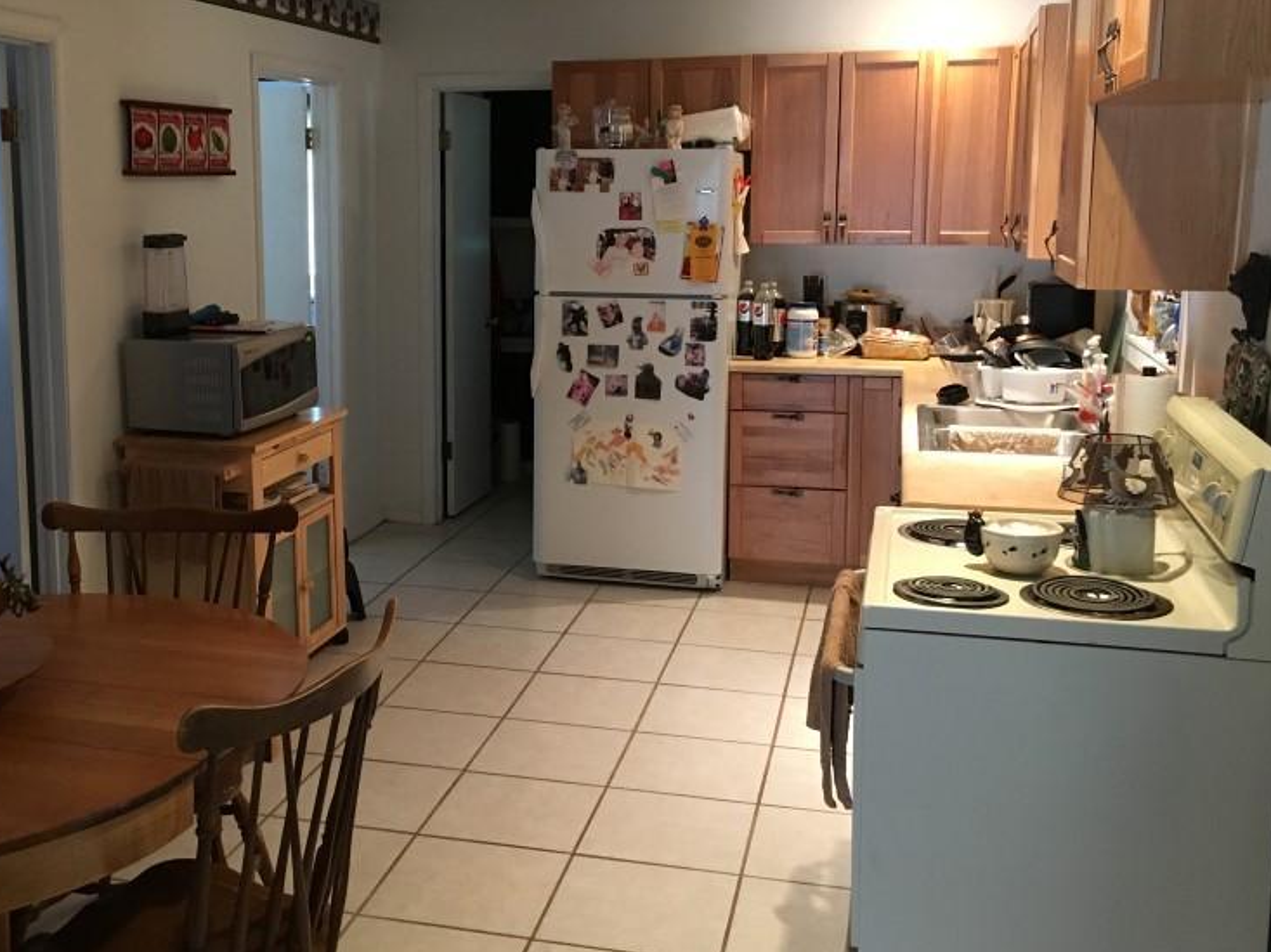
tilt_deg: -9.2
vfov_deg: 37.6
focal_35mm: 38
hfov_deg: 48.7
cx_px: 501
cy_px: 401
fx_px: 1395
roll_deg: +0.3
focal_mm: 4.15
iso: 160
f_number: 2.2
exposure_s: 1/30
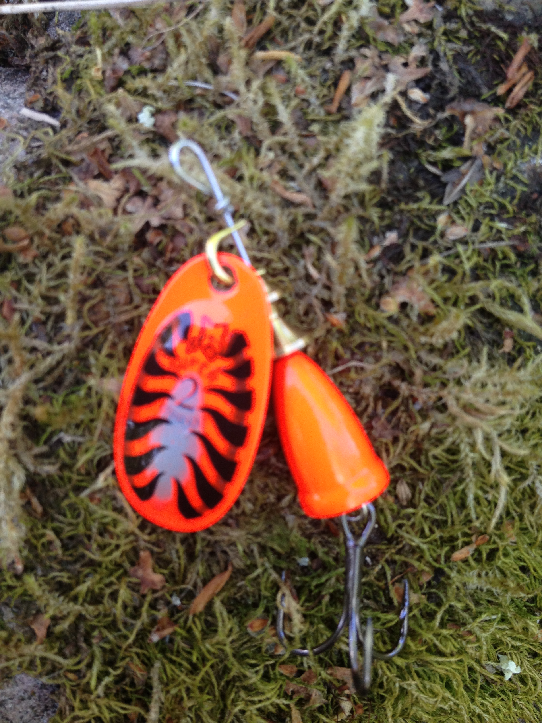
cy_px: 362
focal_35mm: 35
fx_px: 731
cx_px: 271
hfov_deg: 40.7
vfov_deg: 52.6
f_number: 2.4
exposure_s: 1/120
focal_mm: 4.28
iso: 64
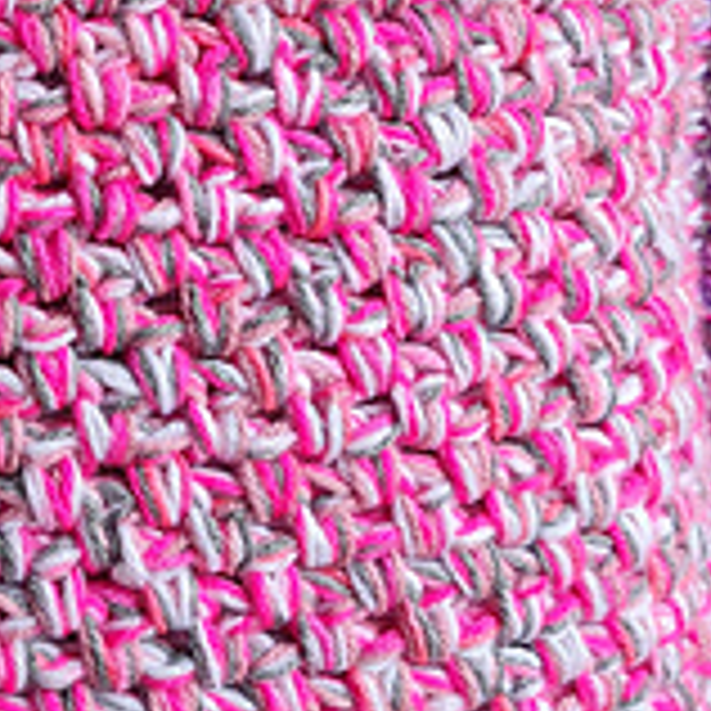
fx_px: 2161
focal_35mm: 93
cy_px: 112
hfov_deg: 18.0
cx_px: -86
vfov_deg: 18.5
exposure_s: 1/100
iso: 125
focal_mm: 5.4
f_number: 1.8
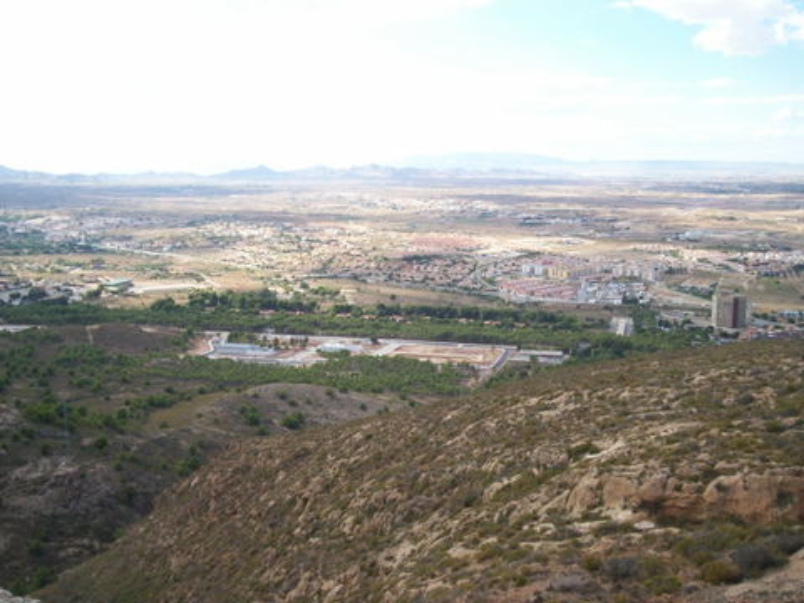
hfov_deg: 51.4
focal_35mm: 36
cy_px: 302
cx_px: 402
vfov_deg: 39.7
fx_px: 836
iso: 100
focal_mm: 5.9
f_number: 4.5
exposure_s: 1/264
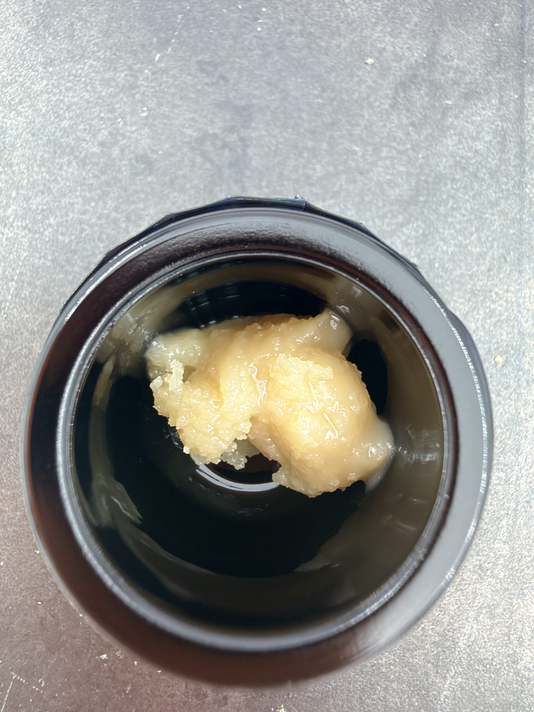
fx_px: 514
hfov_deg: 54.9
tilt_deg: -84.6
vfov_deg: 69.4
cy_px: 356
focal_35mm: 25
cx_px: 267
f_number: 2.2
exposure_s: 1/121
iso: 100
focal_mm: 2.22
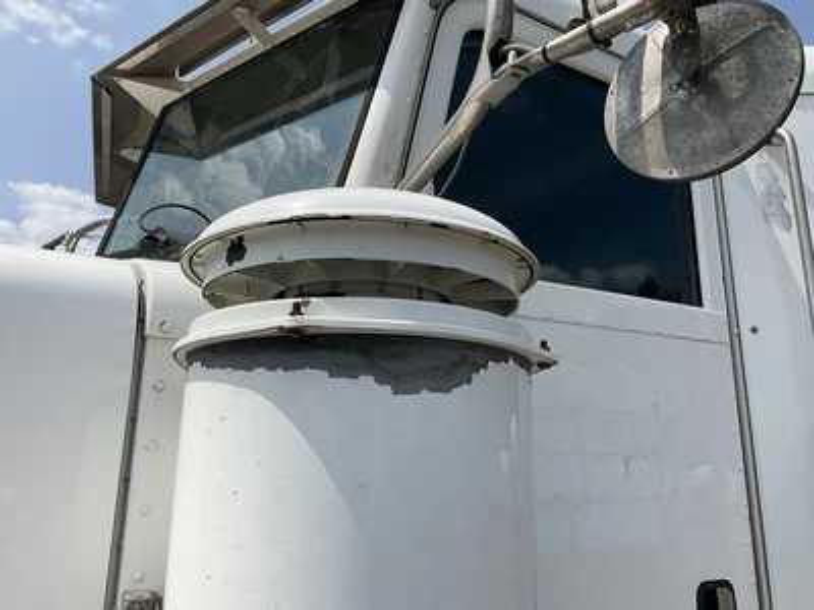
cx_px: 407
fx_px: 682
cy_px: 305
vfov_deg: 48.2
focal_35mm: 29
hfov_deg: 61.7
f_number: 1.8
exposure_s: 1/2959
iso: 25
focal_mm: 3
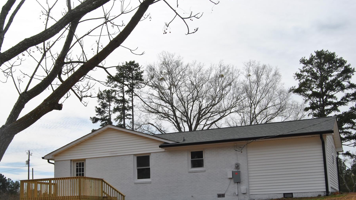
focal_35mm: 50
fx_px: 472
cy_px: 131
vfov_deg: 23.9
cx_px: 156
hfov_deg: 41.2
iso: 100
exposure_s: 1/200
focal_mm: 28
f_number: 13
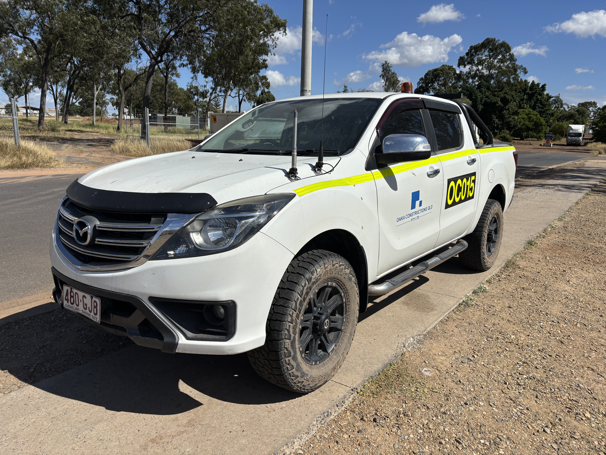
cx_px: 303
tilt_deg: -13.1
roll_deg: -1.6
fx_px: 455
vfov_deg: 53.1
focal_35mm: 26
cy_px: 228
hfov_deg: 67.3
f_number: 1.6
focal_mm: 5.96
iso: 50
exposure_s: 1/7194
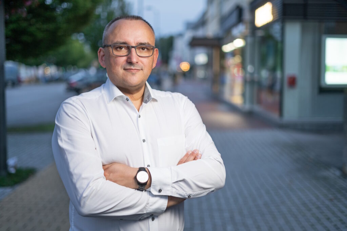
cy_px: 116
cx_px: 174
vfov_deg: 27.0
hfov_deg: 39.6
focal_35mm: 50
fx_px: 482
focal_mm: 50
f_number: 1.8
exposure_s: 1/125
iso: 160
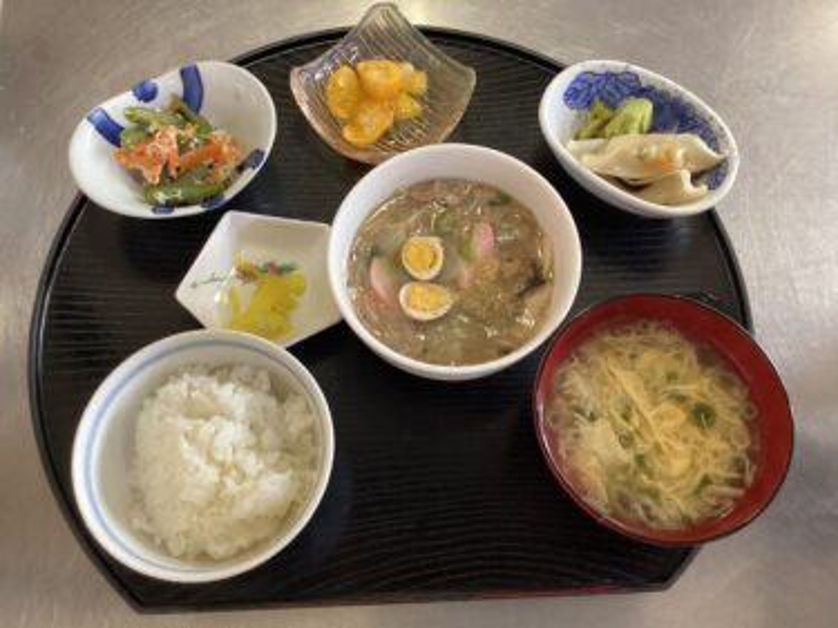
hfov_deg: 58.4
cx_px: 419
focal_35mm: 31
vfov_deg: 45.4
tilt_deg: -69.0
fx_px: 750
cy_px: 314
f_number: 2.4
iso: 320
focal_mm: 3.3
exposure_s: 1/60
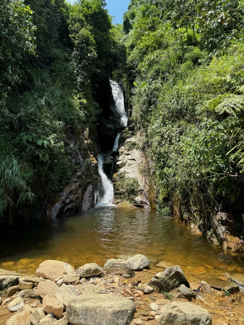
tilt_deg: +3.7
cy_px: 162
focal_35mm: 24
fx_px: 226
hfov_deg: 56.8
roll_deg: -0.8
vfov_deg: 71.6
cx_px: 122
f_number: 1.78
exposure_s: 1/1869
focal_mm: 6.76
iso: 80
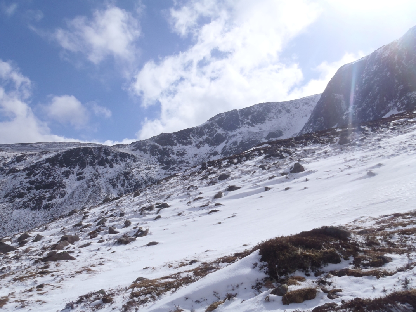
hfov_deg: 63.4
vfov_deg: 49.7
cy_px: 156
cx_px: 208
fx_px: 336
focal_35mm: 28
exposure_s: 1/1000
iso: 80
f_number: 5.6
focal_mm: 5
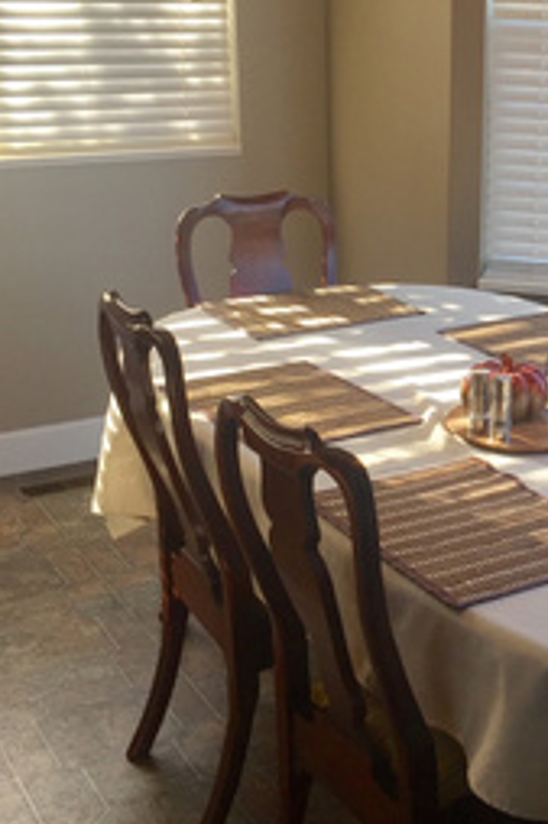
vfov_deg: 34.9
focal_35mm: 57
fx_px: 1303
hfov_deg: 22.8
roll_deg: -1.9
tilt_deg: -15.2
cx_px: 551
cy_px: 328
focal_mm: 4.15
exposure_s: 1/120
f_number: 2.2
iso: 40
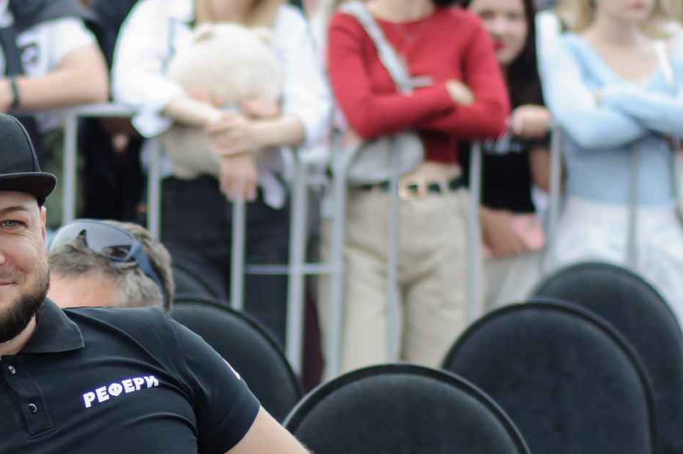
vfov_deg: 6.4
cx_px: 73
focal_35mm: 214
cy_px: 317
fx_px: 4055
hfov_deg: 9.6
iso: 250
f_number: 2.5
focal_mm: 50
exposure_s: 1/640
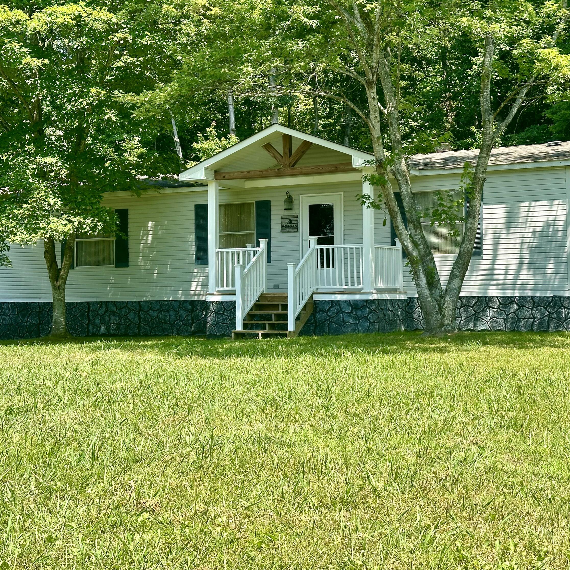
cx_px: 281
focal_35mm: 57
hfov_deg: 30.0
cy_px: 283
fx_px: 1062
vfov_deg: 30.0
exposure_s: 1/1357
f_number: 1.78
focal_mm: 6.86
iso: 64
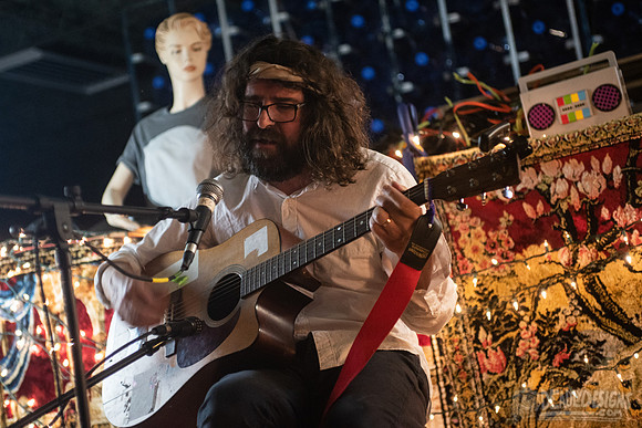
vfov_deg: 18.3
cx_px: 299
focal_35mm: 75
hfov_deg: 27.1
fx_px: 1333
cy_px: 200
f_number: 2.8
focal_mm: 70
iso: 2500
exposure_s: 1/60
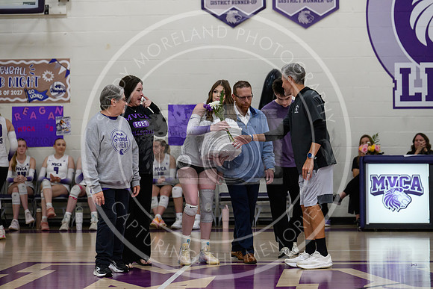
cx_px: 216
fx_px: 1264
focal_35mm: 105
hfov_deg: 19.4
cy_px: 144
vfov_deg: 13.0
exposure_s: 1/640
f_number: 3.5
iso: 5000
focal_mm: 103
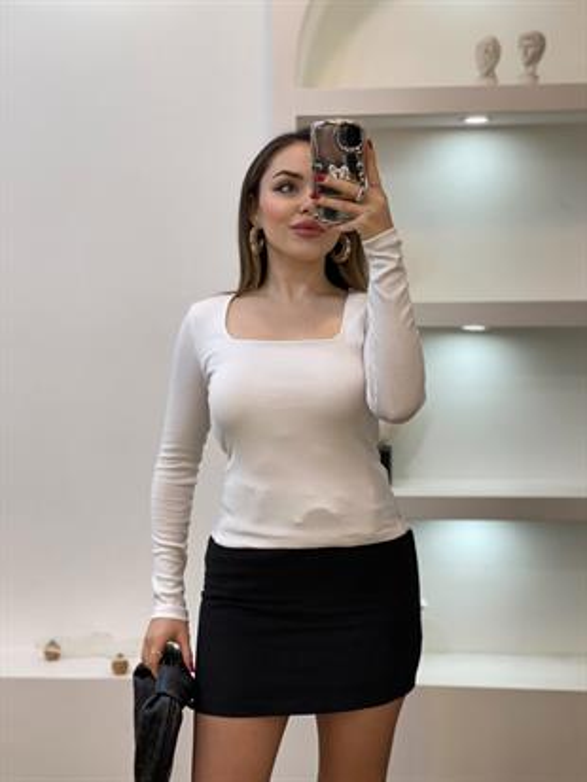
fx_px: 1175
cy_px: 391
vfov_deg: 36.8
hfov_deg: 28.0
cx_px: 294
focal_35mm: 52
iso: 64
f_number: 2
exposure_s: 1/100
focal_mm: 6
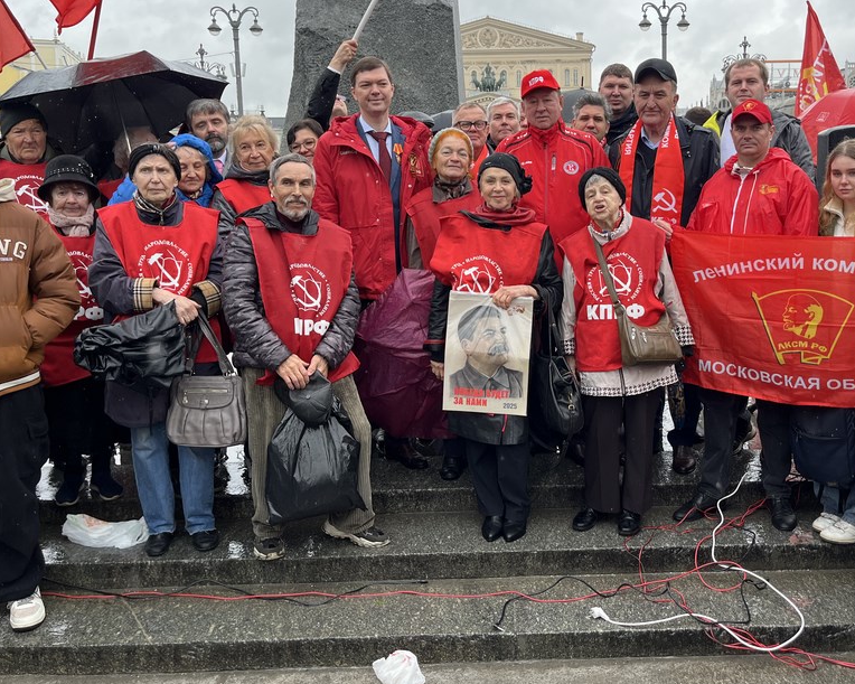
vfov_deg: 43.3
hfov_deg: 52.5
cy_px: 320
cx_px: 514
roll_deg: +1.4
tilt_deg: -7.4
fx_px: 860
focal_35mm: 34
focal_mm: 5.1
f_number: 1.6
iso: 50
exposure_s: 1/435
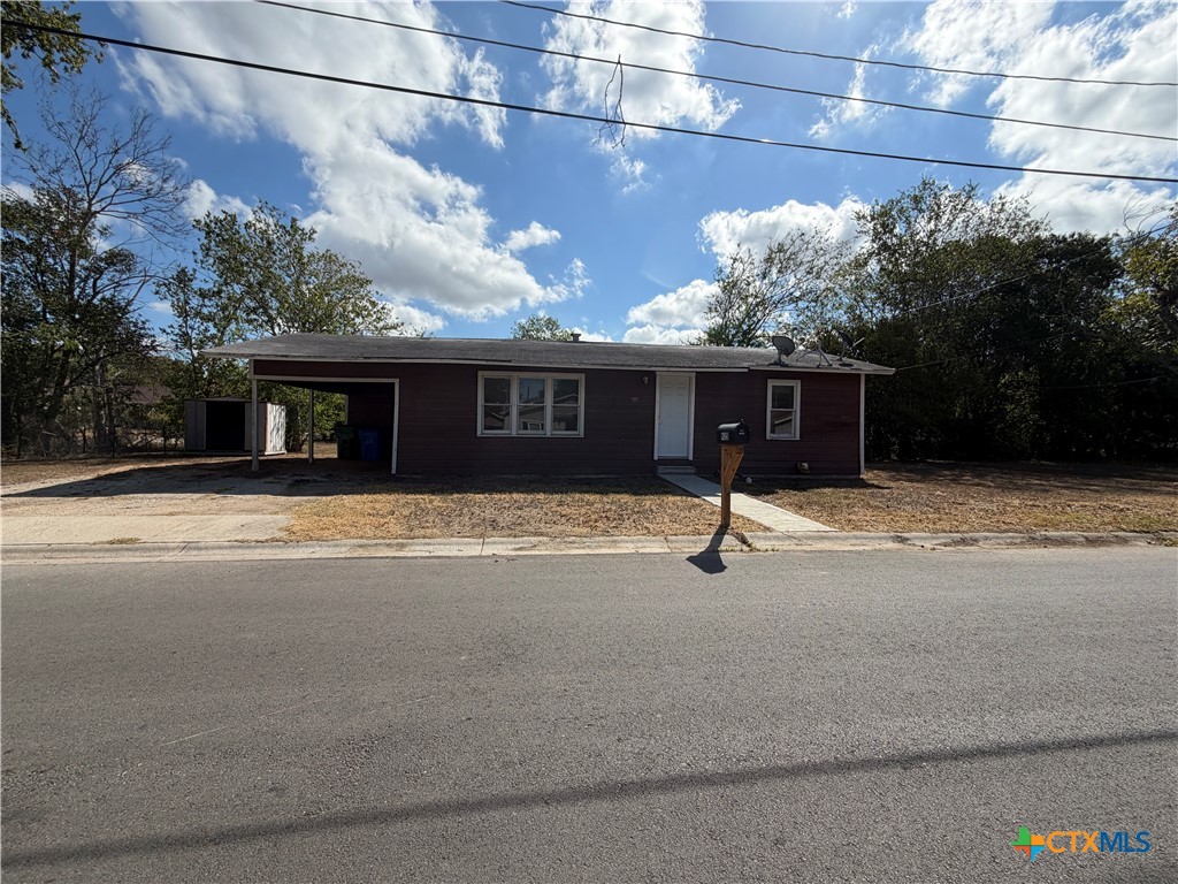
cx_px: 589
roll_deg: -0.7
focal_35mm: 14
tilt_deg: -1.4
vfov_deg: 85.7
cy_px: 442
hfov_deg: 102.1
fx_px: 476
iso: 25
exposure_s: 1/1259
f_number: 2.2
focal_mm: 2.22
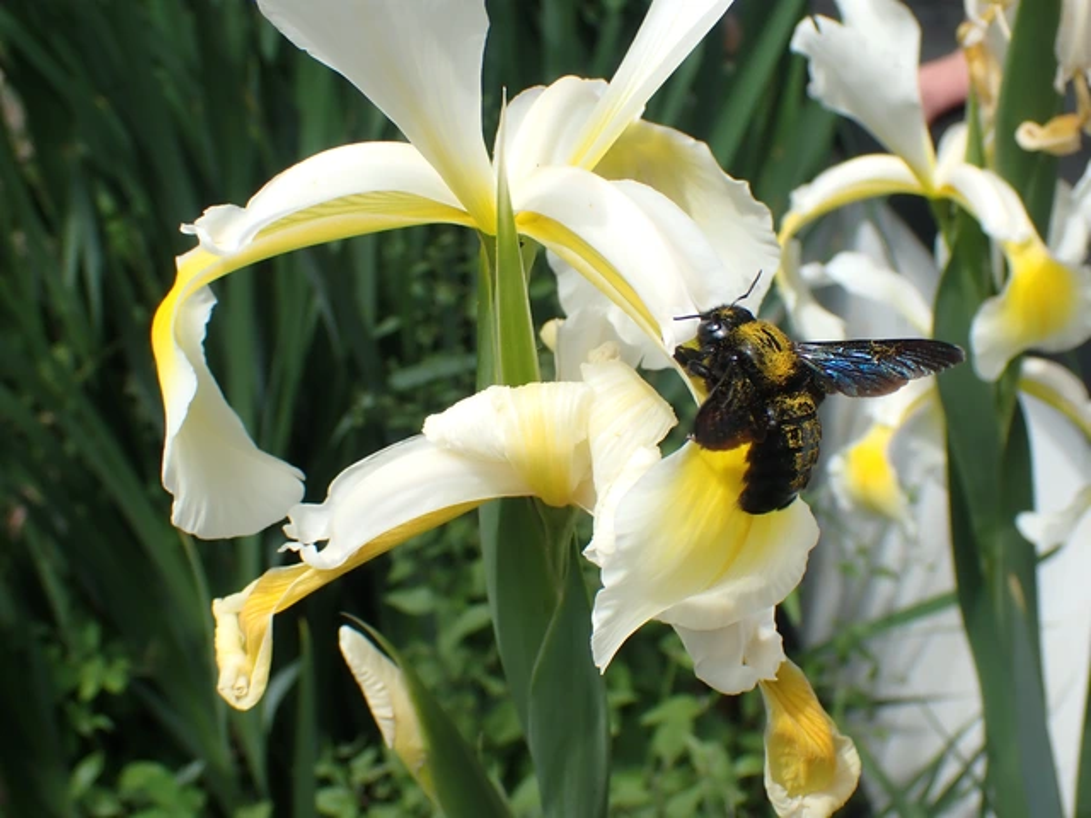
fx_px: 1481
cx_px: 546
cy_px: 409
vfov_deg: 30.9
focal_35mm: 47
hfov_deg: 40.4
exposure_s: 1/250
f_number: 4.5
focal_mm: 8.4
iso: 100
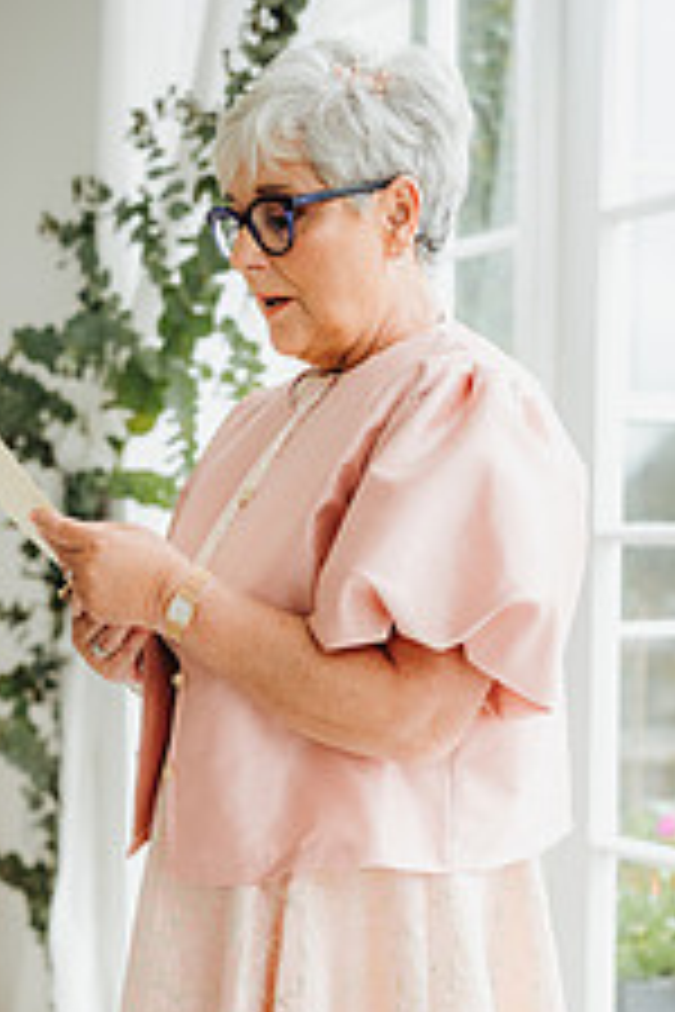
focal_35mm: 70
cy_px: 720
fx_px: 1969
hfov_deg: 19.4
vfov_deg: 28.5
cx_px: 243
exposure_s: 1/200
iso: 125
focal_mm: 35
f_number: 2
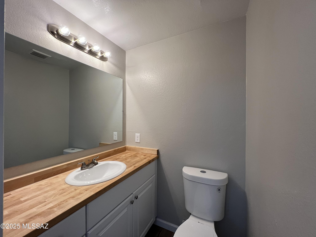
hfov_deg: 106.2
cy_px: 118
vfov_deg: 89.9
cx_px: 158
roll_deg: +0.2
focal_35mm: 13
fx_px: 119
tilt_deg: -0.1
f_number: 1.8
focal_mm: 1.57
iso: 160
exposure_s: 1/120
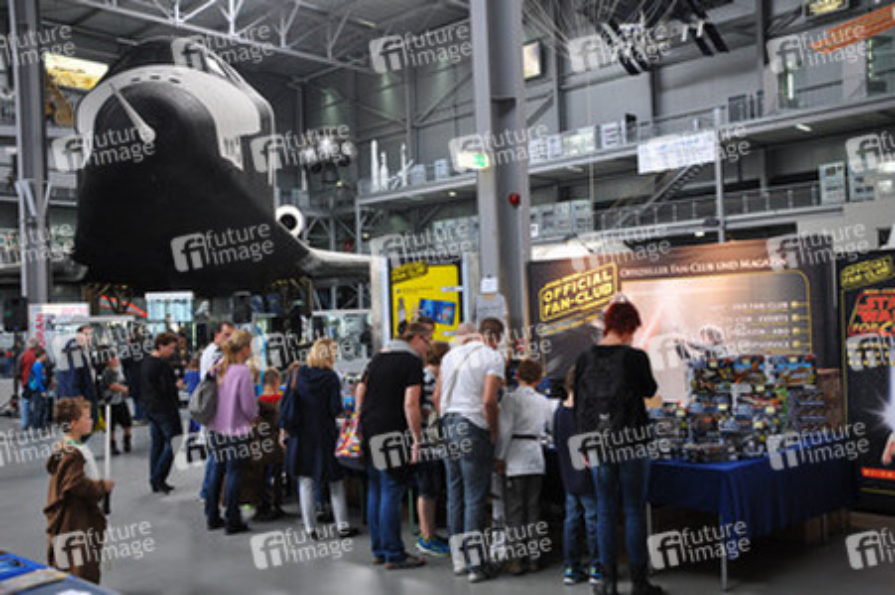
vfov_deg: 39.9
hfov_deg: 57.3
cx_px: 448
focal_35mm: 33
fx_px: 820
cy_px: 298
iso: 720
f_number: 4
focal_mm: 22
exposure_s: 1/60
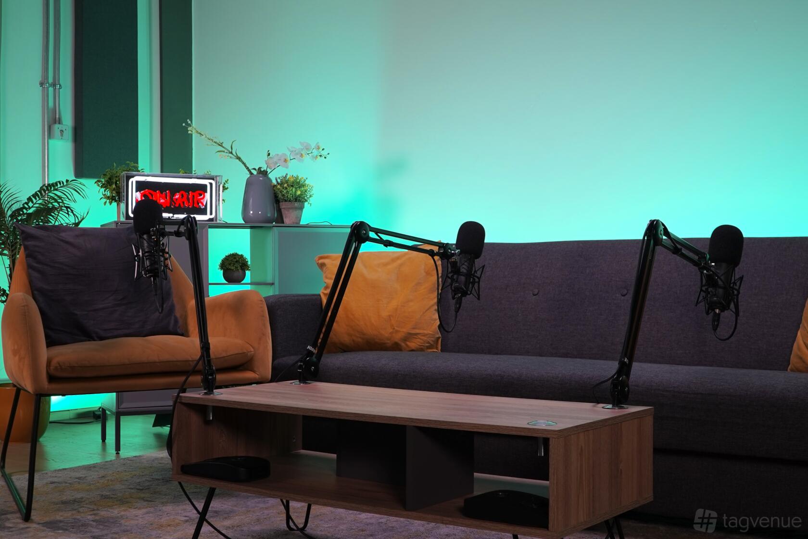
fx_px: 875
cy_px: 270
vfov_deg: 34.2
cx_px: 404
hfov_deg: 49.6
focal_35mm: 39
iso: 250
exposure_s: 1/50
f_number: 5
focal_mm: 26
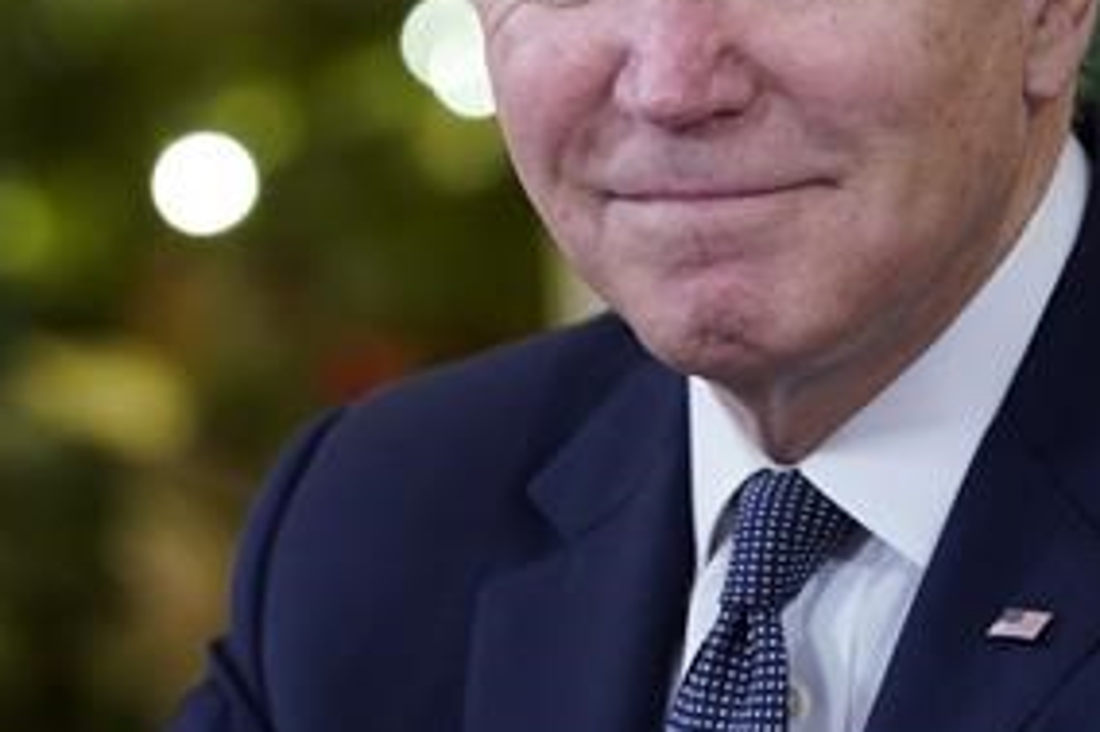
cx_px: 298
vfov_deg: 2.2
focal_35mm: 625
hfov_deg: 3.3
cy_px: 68
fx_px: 19085
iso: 4000
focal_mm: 273
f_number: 4
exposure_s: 1/160
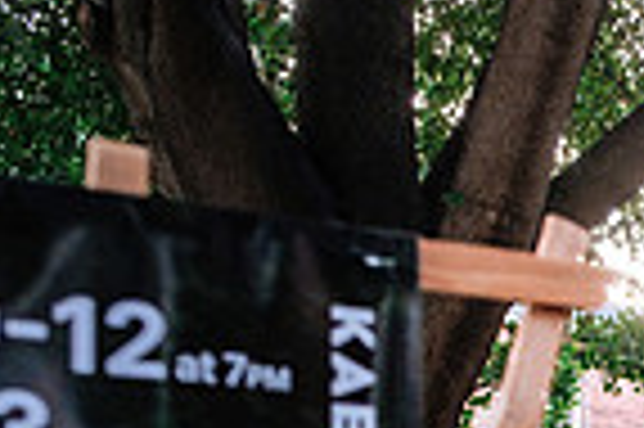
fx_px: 1840
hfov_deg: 17.7
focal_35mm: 103
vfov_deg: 12.4
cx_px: 984
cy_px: 698
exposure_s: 1/400
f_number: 3.6
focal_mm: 16
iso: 800
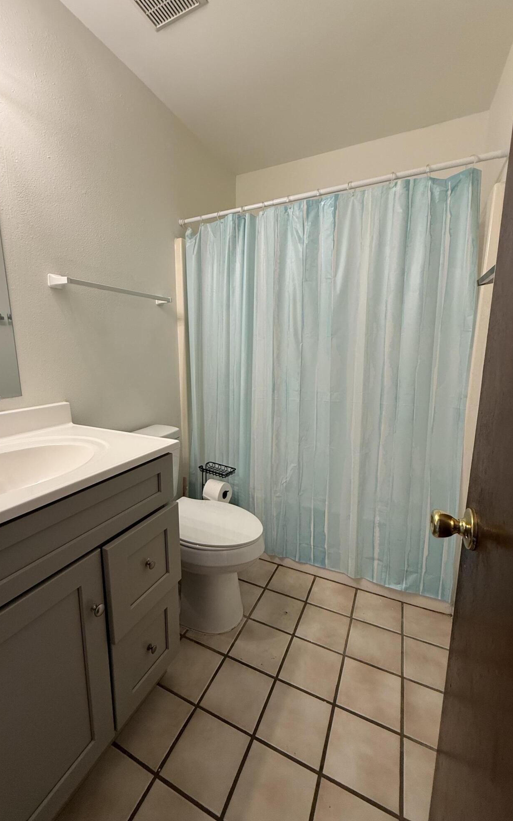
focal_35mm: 15
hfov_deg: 74.7
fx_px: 336
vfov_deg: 101.5
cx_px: 239
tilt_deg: -9.8
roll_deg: +0.8
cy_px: 407
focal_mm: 2.22
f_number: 2.2
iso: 200
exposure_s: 1/120
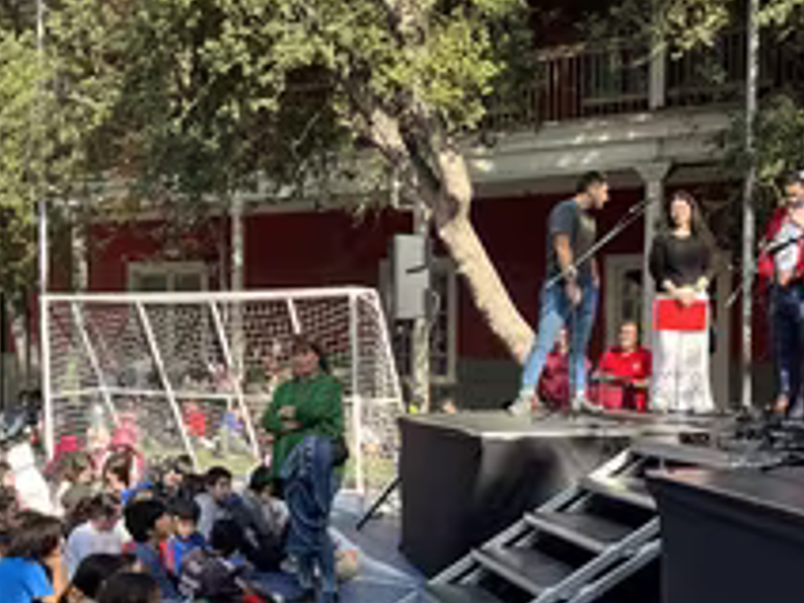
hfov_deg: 38.7
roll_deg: -0.1
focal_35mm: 49
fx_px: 1138
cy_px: 375
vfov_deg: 29.6
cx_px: 303
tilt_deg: -1.4
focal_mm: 5.1
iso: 50
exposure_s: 1/727
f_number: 1.6
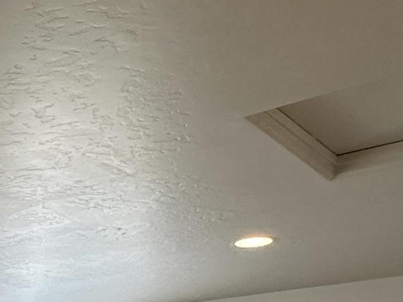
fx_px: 838
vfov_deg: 18.1
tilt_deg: -0.4
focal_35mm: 72
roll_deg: -0.7
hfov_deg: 23.1
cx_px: -157
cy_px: 460
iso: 200
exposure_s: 1/60
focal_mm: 2.22
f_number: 2.2
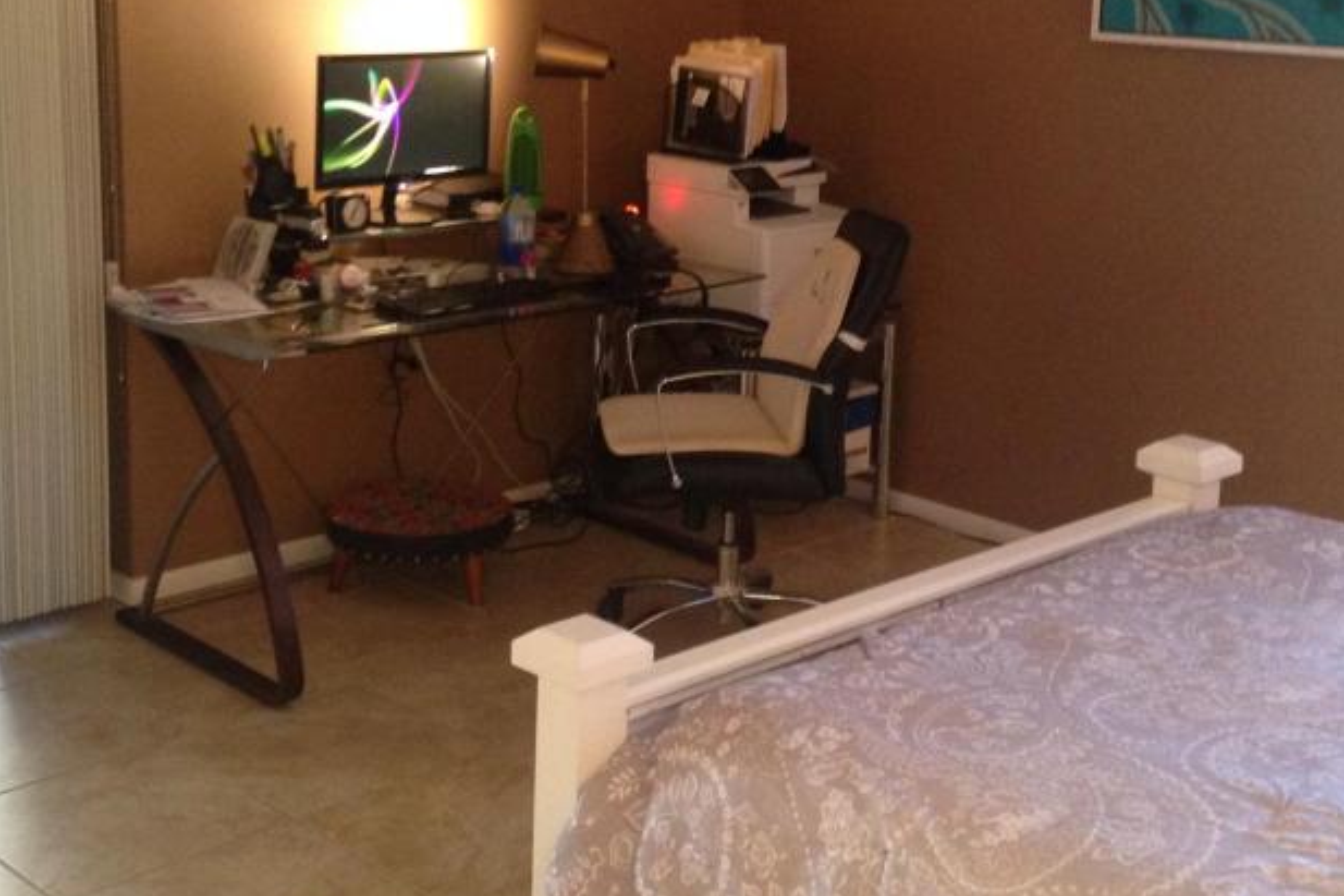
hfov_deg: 35.1
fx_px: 2127
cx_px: 693
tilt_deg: -12.3
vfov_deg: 23.6
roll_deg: -0.6
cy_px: 290
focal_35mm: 57
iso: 320
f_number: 2.4
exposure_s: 1/20
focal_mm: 4.12
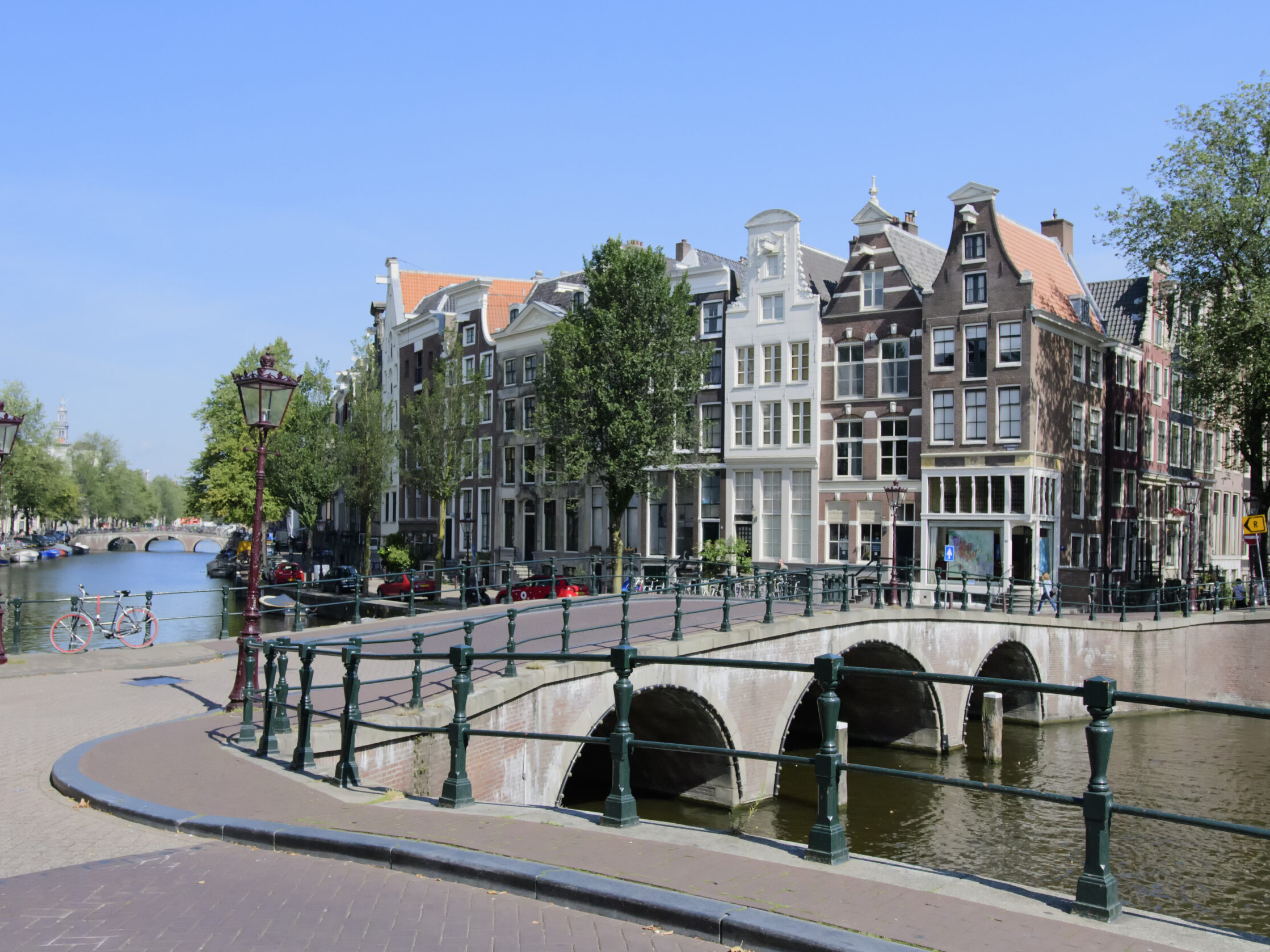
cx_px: 596
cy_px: 471
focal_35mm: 33
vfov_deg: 42.9
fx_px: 1211
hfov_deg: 55.3
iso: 2200
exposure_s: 1/8000
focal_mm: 20
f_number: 4.5
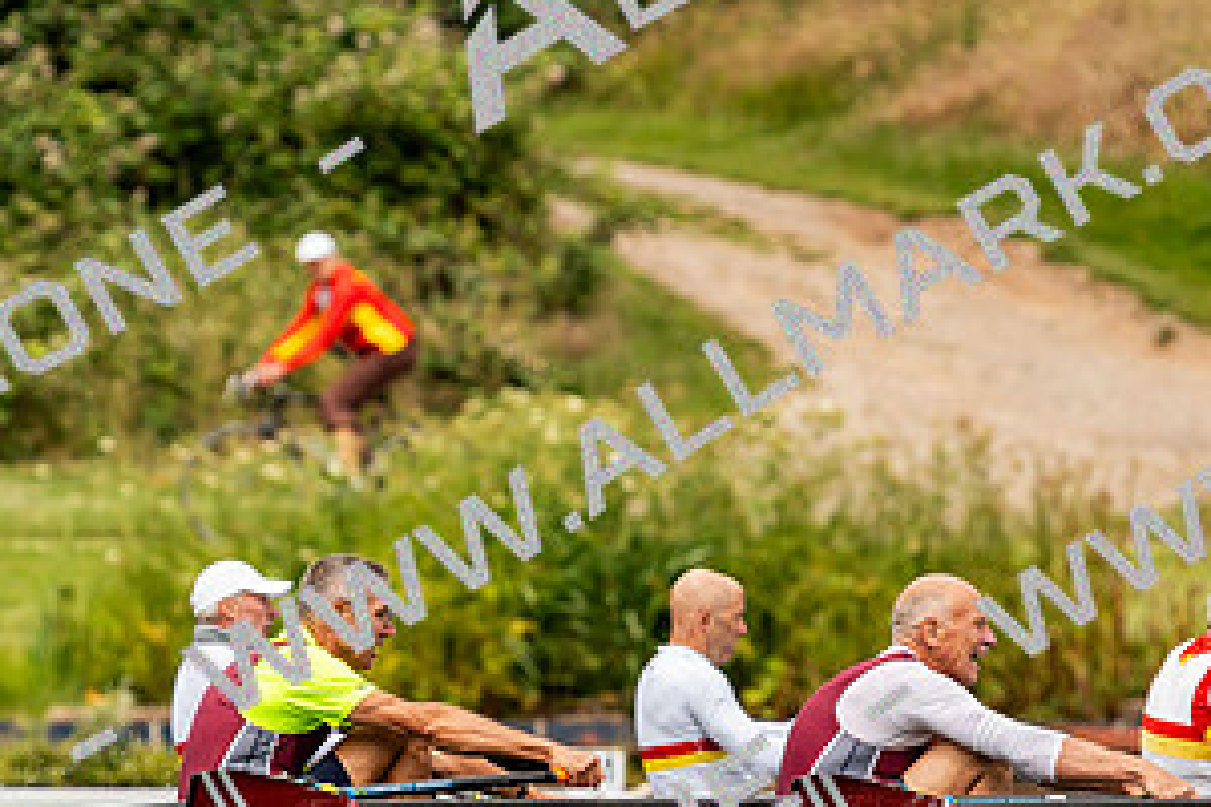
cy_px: 724
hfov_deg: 2.5
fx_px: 27245
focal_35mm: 810
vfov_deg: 1.7
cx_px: 682
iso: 250
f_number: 6.3
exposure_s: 1/2000
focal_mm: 419
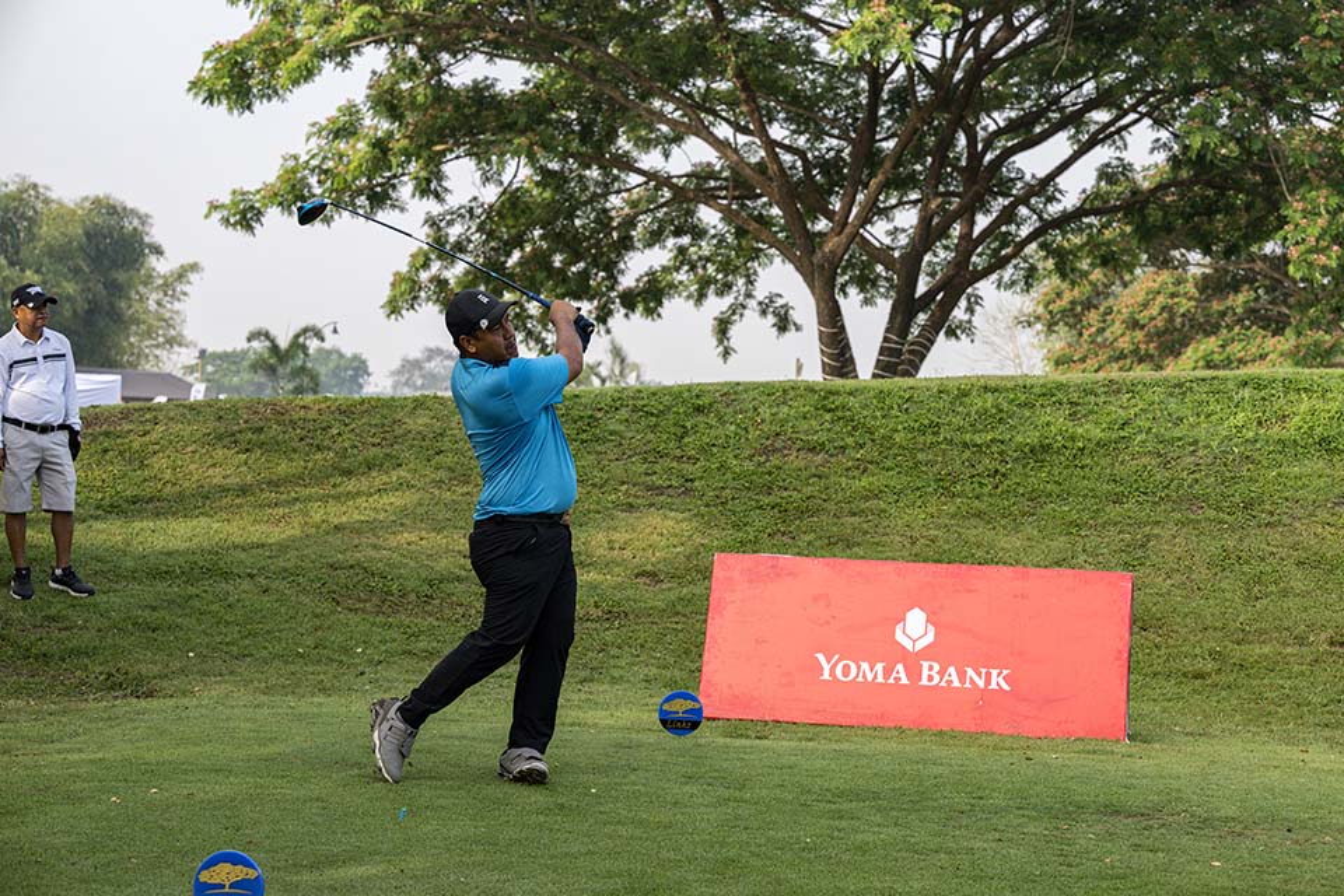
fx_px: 2613
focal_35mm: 70
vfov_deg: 19.5
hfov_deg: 28.8
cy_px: 448
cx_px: 672
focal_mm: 70
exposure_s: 1/2500
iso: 1600
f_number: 5
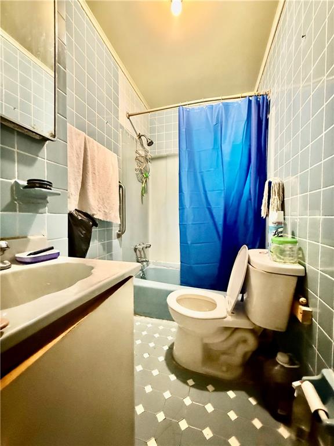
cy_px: 223
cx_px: 167
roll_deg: -0.7
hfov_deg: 85.7
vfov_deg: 102.1
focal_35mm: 14
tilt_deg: -0.3
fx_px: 180
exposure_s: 1/41
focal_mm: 2.22
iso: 1600
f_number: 2.2
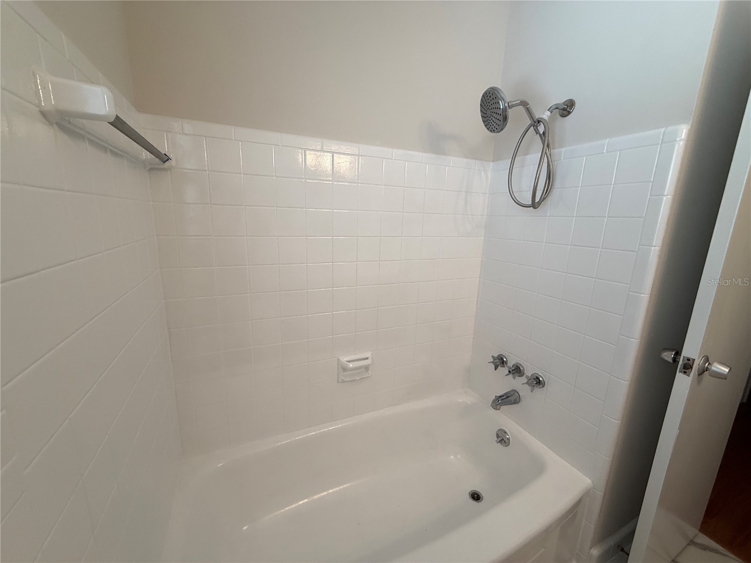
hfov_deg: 102.1
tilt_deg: -12.1
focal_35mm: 14
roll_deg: -2.1
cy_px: 282
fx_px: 304
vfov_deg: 85.7
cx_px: 376
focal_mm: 2.22
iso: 125
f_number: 2.2
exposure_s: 1/120
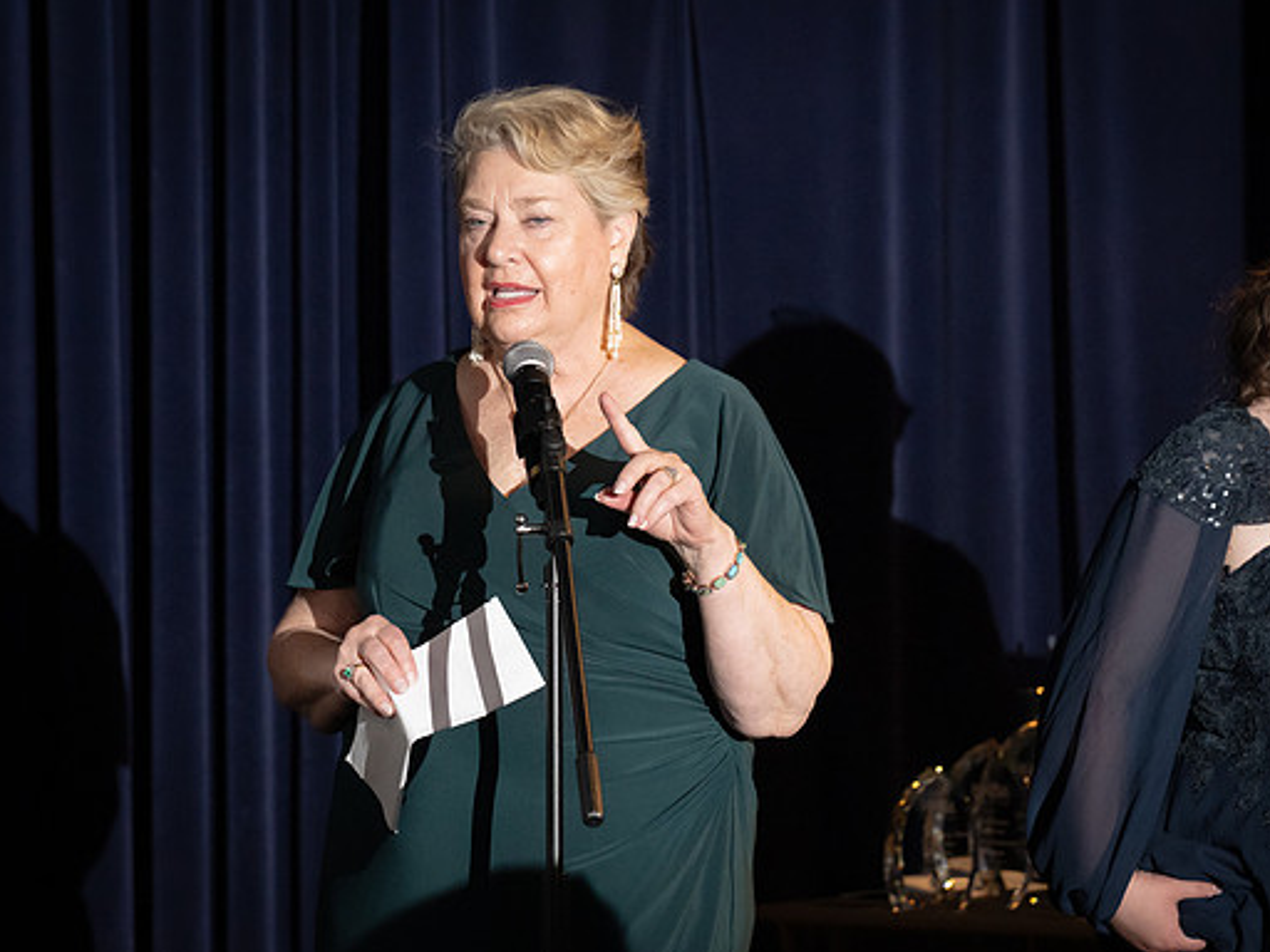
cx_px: 675
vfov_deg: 6.1
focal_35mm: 245
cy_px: 476
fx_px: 8989
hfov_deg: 8.1
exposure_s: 1/200
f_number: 4.5
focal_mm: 150
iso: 2500
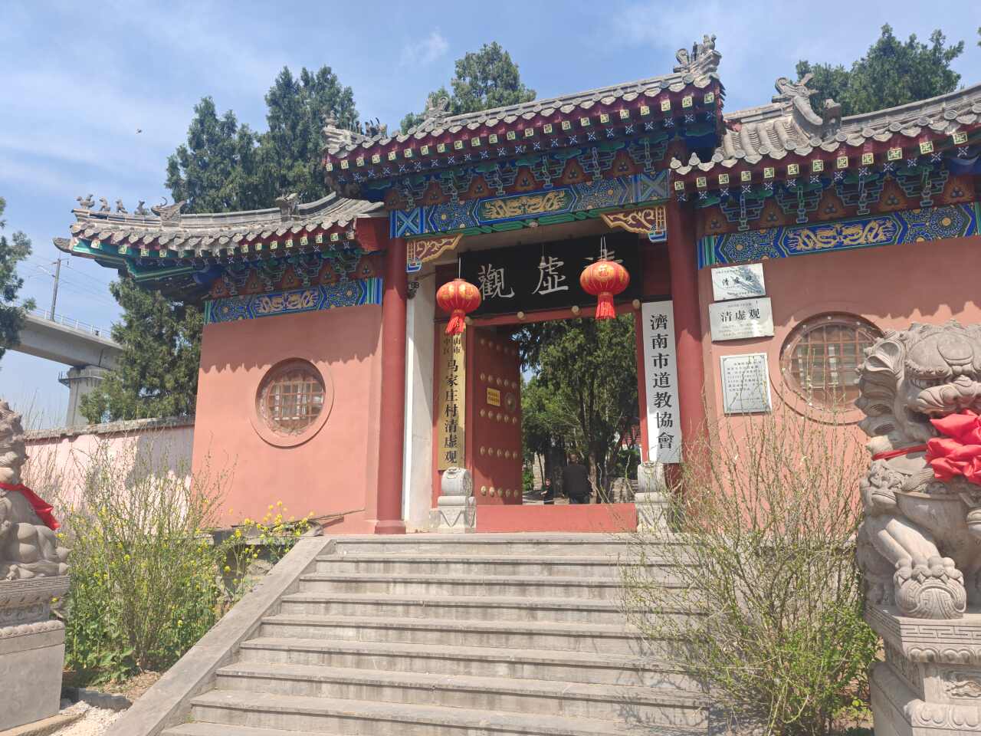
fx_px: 765
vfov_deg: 51.4
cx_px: 490
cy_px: 368
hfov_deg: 65.3
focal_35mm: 27
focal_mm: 7.62
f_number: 1.6
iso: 50
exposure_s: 1/2100
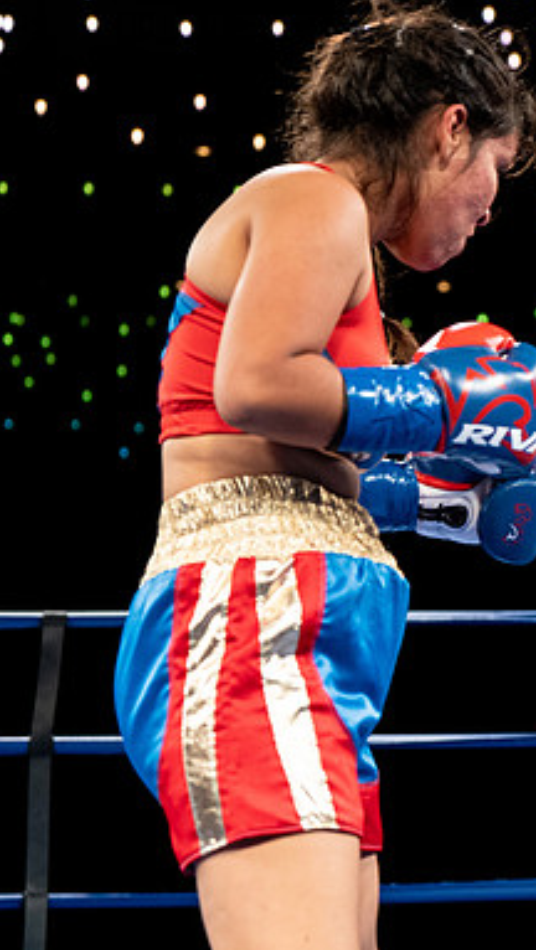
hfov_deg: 10.8
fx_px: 2799
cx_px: 598
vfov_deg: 19.3
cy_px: 475
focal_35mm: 111
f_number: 4
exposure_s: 1/800
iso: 4000
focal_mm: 70
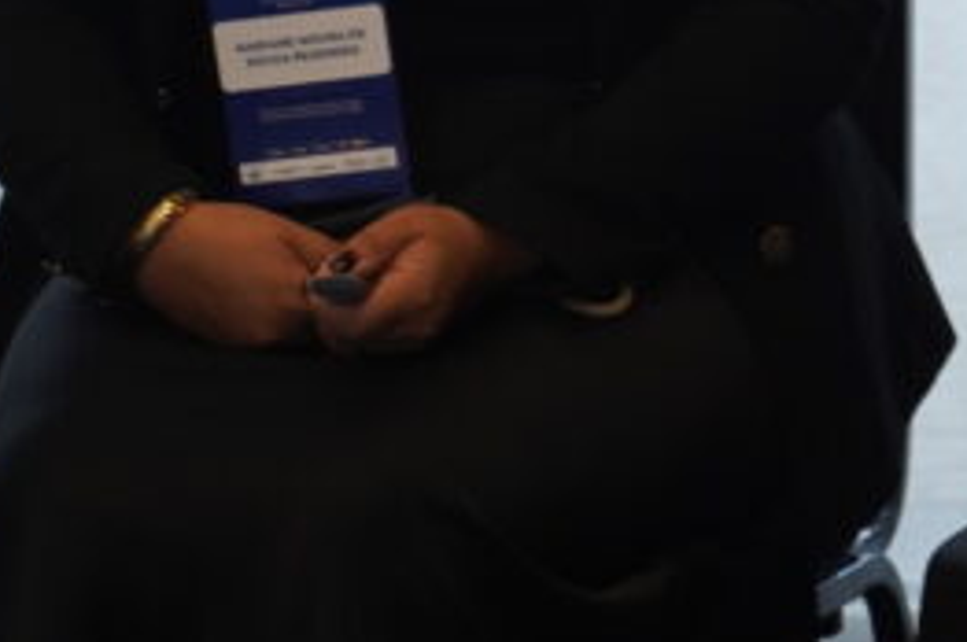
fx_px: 7351
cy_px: -496
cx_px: 1724
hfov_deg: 7.3
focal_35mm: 274
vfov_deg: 4.9
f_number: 5.6
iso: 1600
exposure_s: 1/30
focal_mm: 70
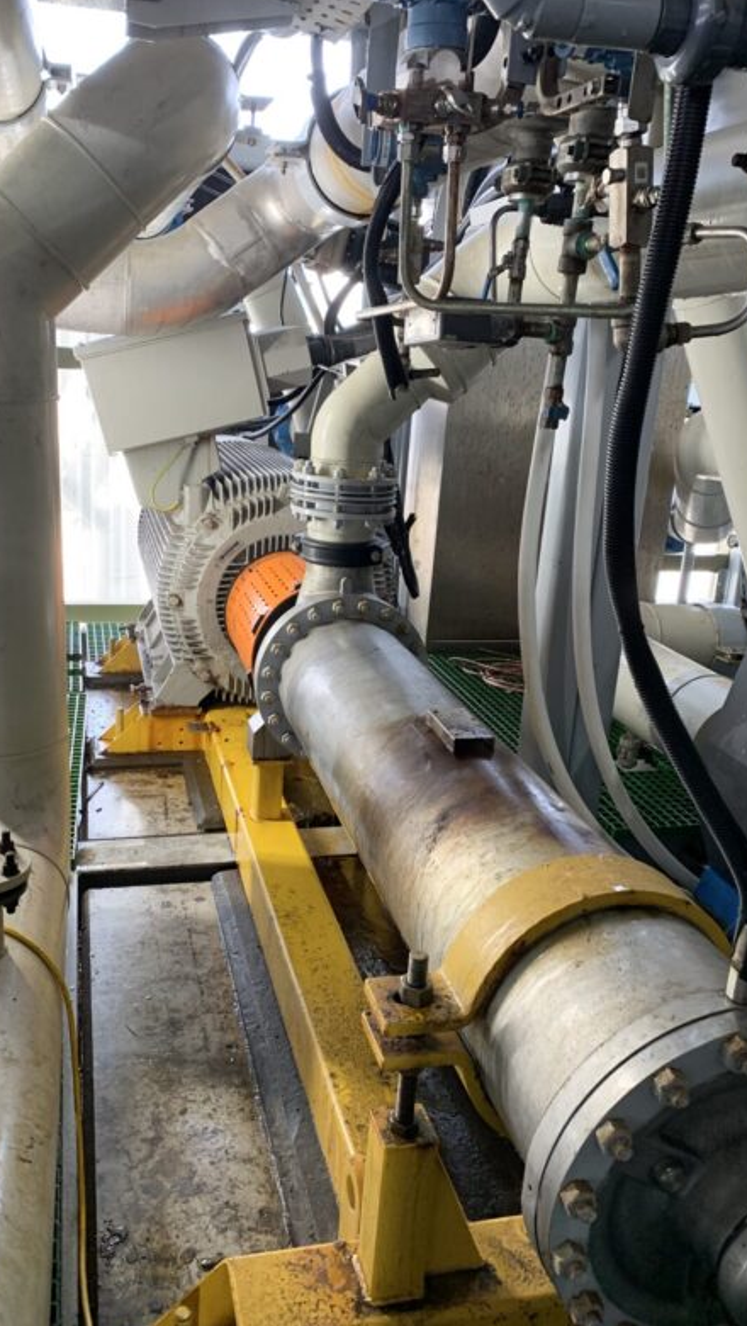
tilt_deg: -16.0
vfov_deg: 66.0
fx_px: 1020
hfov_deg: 40.2
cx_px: 326
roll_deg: -4.7
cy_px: 660
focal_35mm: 29
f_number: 1.8
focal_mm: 4.25
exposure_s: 1/60
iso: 125
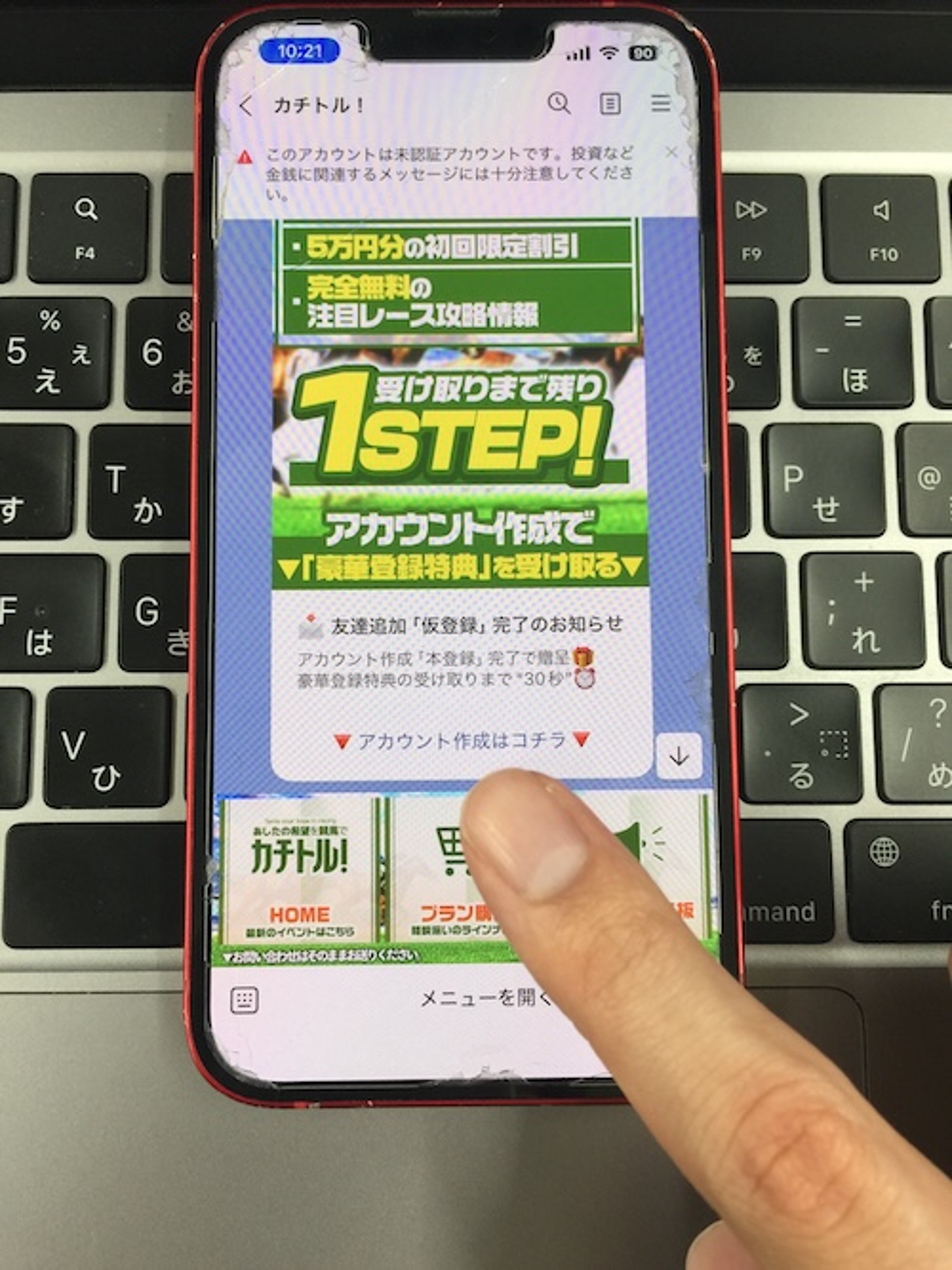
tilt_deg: -84.5
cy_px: 635
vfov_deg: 61.7
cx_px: 476
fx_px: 1064
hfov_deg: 48.2
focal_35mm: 29
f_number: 2.2
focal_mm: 4.15
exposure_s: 1/30
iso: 32
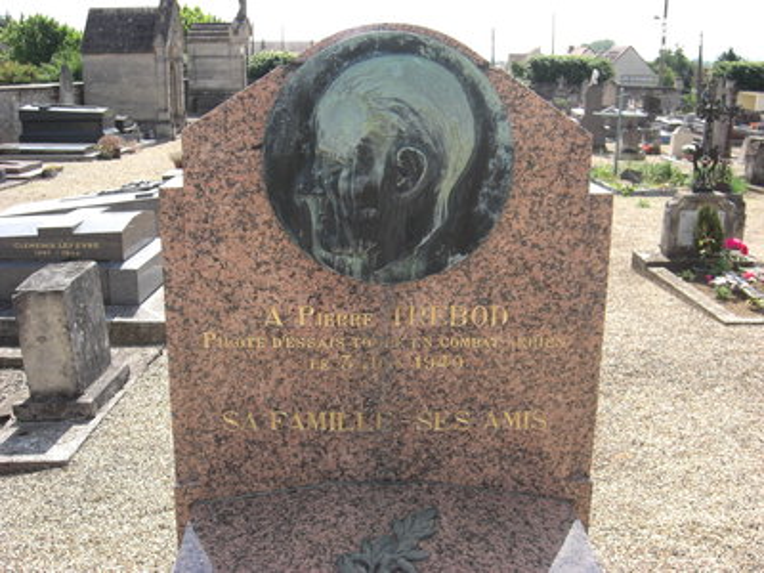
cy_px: 286
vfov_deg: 37.7
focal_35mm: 38
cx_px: 382
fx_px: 839
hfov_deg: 49.0
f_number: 4
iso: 80
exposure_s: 1/250
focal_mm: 7.9
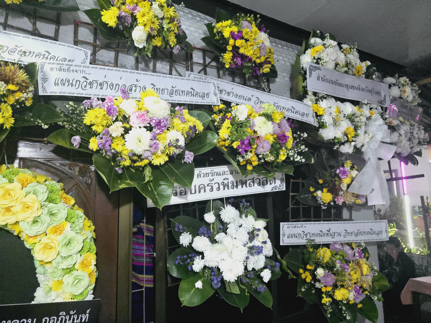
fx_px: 286
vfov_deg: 58.9
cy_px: 162
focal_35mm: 23
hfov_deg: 73.9
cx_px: 216
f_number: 1.7
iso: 1600
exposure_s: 1/100
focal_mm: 6.3
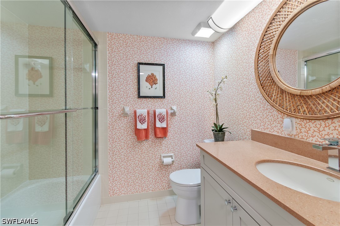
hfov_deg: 100.5
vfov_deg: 77.1
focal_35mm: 15
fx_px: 141
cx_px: 170
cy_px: 113
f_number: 8
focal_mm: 10
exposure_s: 1/2
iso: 200
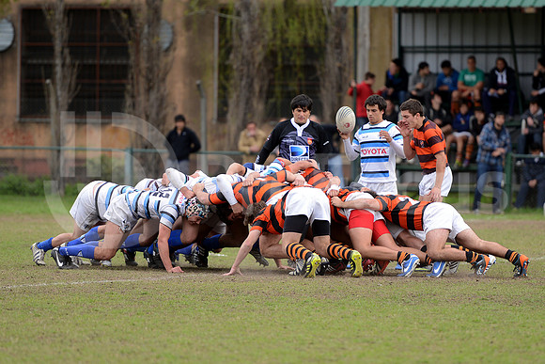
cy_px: 182
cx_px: 272
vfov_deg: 7.0
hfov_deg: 10.5
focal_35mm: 195
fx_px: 2953
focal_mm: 195
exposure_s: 1/500
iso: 250
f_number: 2.8
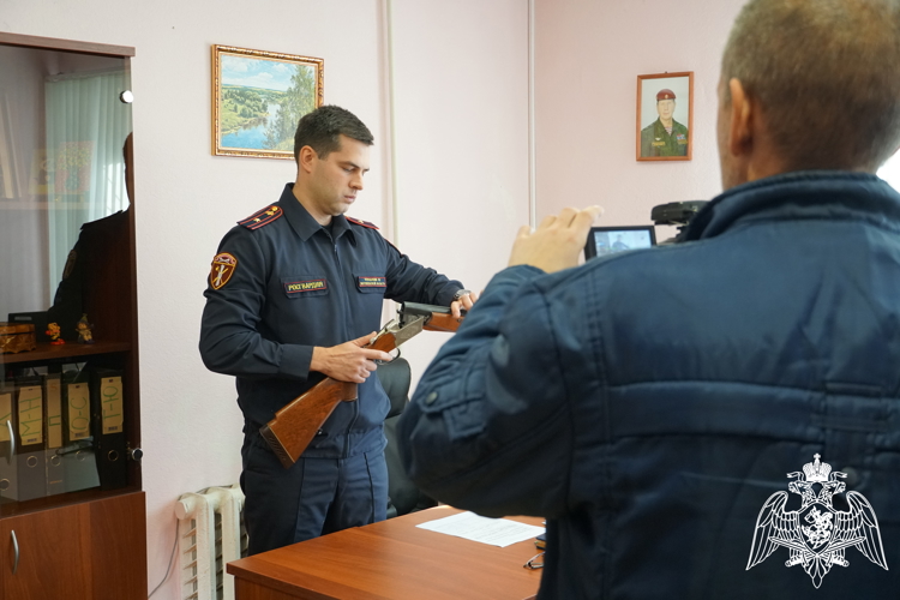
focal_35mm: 48
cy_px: 300
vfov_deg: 28.1
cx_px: 450
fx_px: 1200
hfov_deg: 41.1
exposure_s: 1/160
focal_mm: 32
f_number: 4.5
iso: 1250
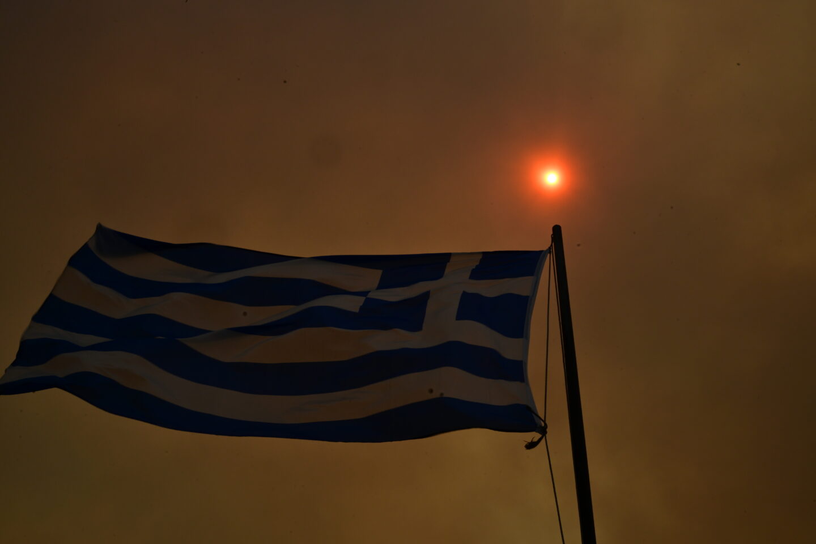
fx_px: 861
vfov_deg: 35.1
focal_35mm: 38
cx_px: 408
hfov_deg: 50.7
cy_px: 272
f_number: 22
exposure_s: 1/400
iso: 500
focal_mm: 38
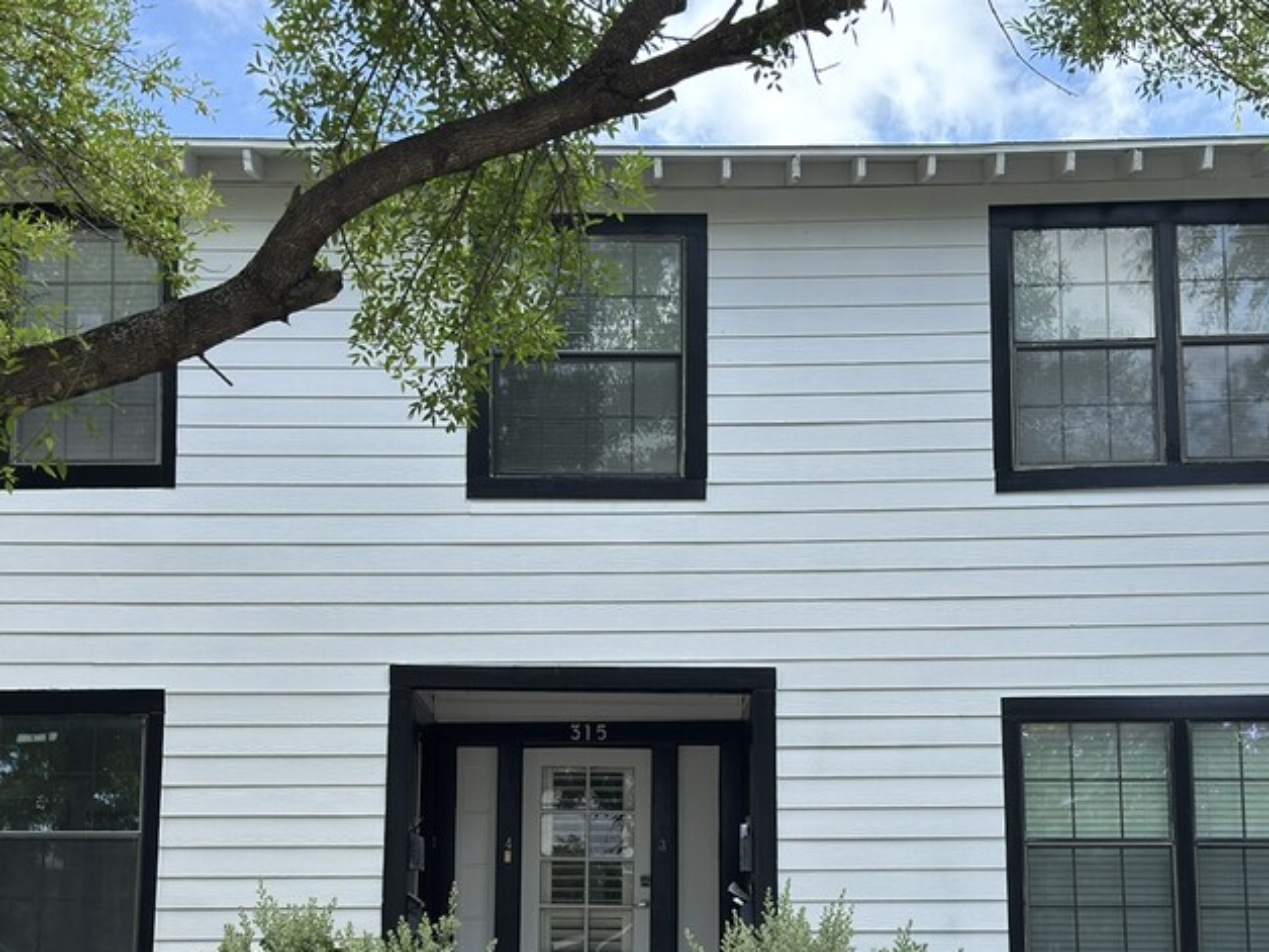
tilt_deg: +7.8
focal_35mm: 55
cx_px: 610
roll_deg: +0.2
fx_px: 2016
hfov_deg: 34.9
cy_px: 736
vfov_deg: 26.2
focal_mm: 6.76
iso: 100
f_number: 1.78
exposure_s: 1/1538
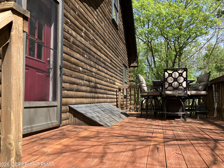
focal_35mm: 29
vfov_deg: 48.2
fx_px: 188
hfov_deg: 61.7
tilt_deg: +4.1
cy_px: 85
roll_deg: -0.2
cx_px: 110
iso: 32
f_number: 1.8
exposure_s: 1/656
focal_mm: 3.99
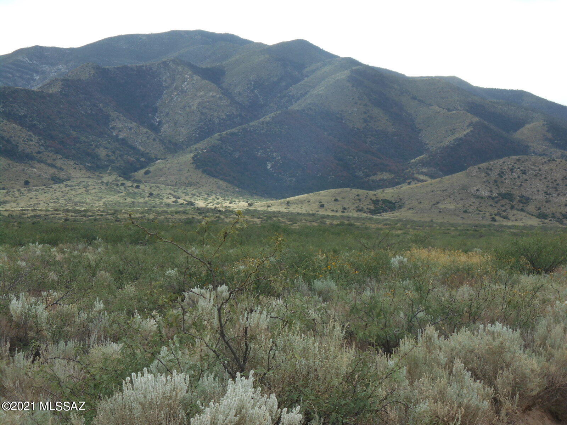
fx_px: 1409
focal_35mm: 86
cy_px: 212
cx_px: 284
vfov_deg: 17.2
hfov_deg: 22.8
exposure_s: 1/125
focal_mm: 15.4
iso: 80
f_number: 6.3
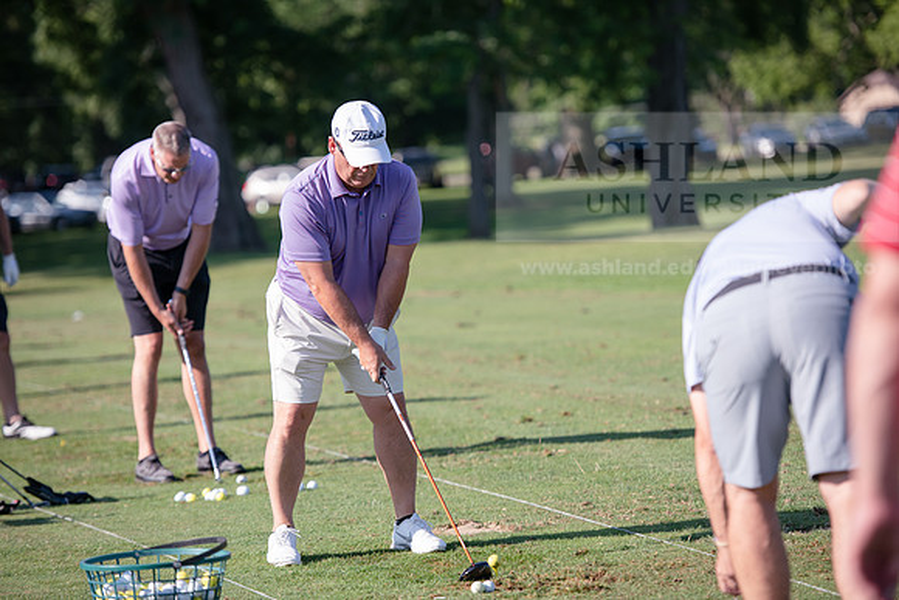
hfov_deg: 13.2
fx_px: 3871
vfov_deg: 8.9
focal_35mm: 155
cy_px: 300
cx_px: 450
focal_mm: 155
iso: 64
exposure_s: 1/500
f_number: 3.2
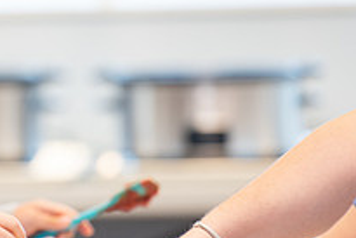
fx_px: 5601
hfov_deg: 3.6
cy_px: 107
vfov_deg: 2.4
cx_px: -56
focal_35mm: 566
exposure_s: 1/160
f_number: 3.2
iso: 320
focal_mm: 200
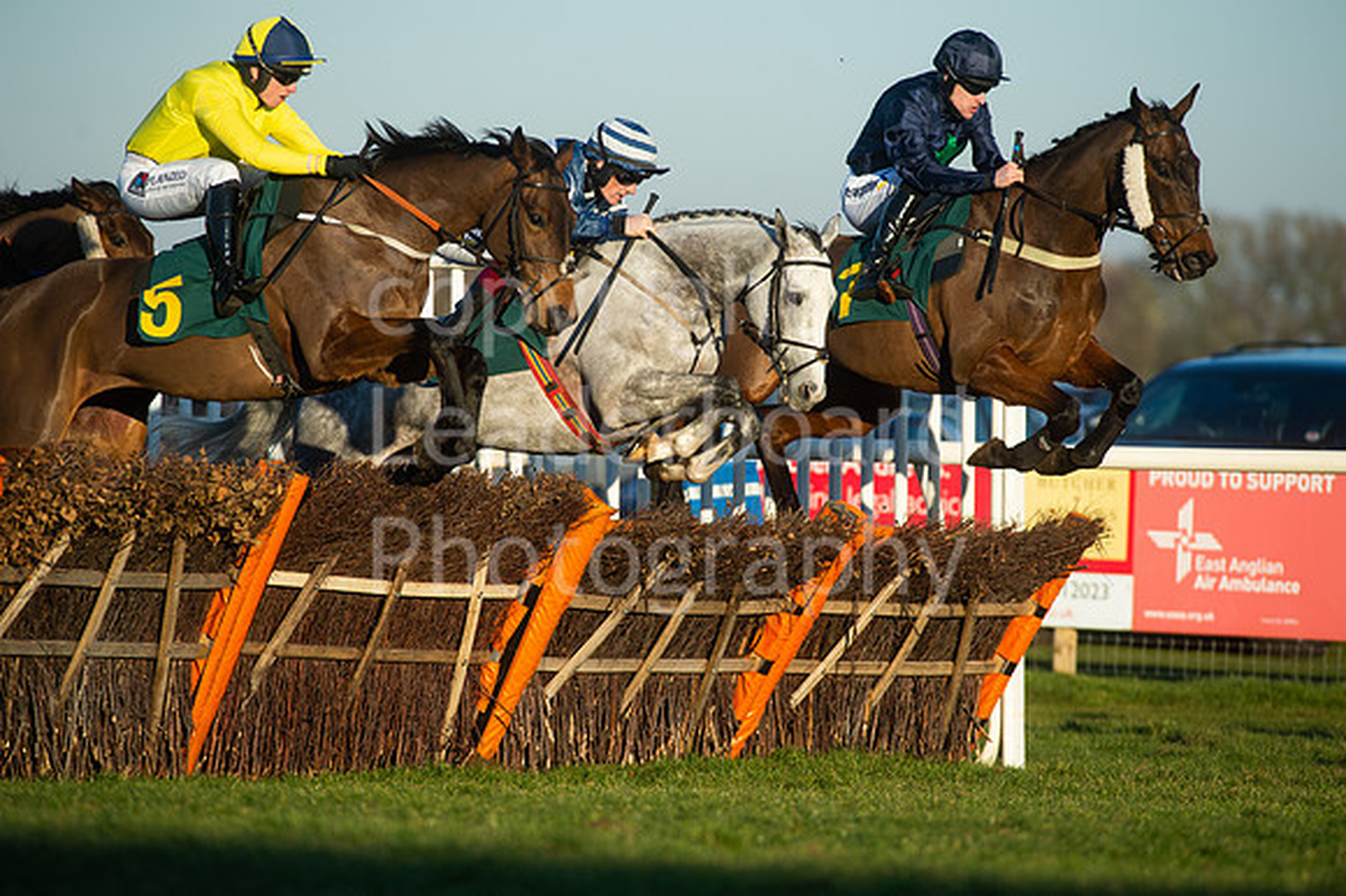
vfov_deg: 4.6
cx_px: 673
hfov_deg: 6.9
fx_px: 11210
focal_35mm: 300
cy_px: 448
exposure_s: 1/4000
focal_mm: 300
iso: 800
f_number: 6.3
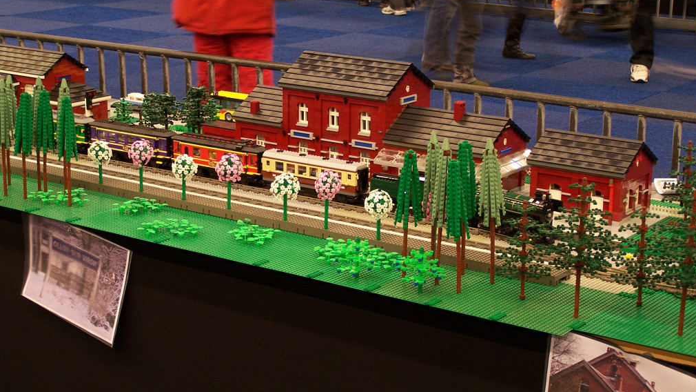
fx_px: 1366
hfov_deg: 28.6
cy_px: 217
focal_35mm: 74
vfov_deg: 16.3
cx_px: 352
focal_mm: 11.1
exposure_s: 1/2
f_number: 3.2
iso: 80
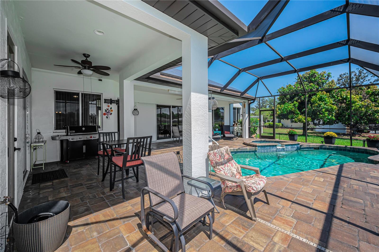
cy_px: 126
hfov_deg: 104.3
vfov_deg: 81.1
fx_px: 147
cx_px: 190
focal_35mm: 14
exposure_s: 1/200
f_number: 11
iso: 320
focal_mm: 14
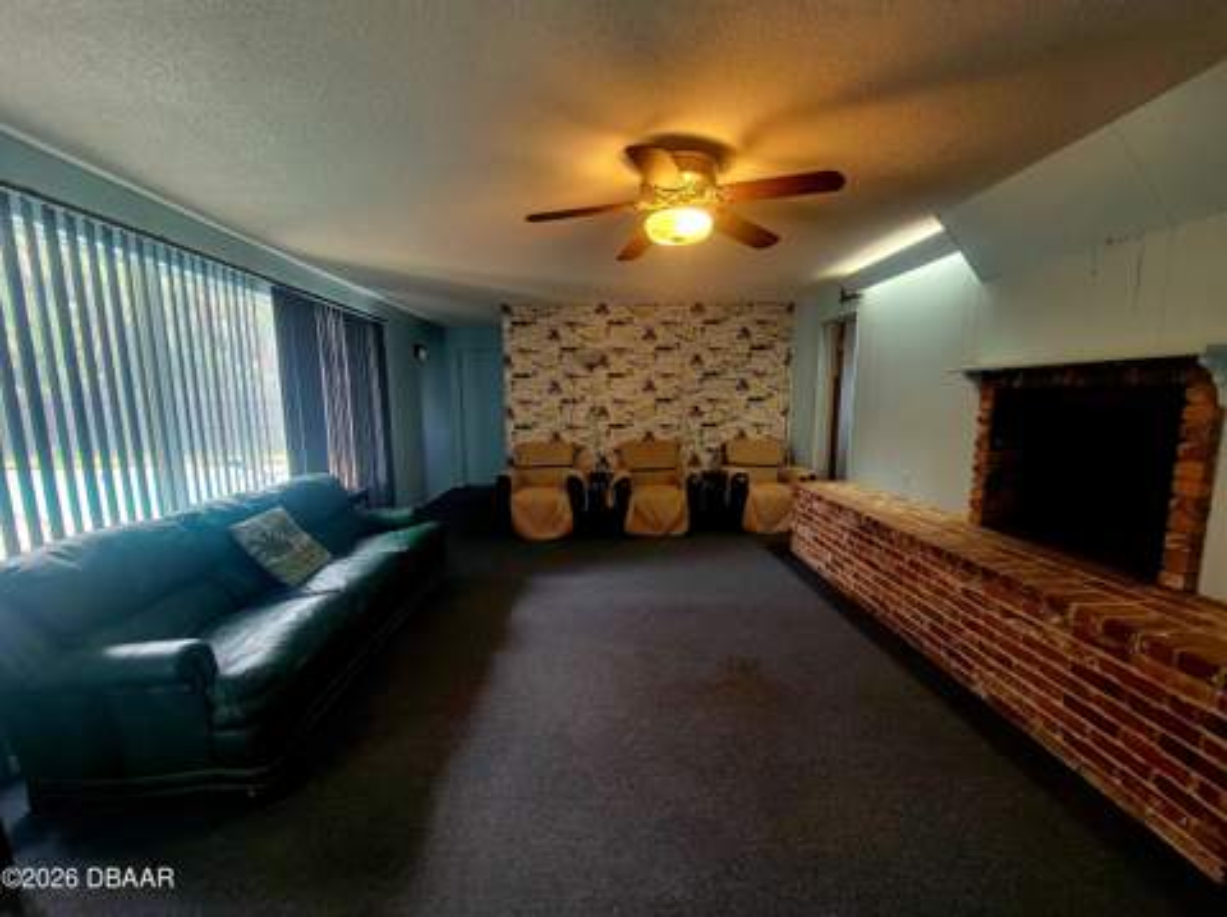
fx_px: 460
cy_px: 458
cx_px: 614
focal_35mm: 13
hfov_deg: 106.2
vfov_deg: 89.8
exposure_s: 1/60.2
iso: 320
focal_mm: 2.2
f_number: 2.2
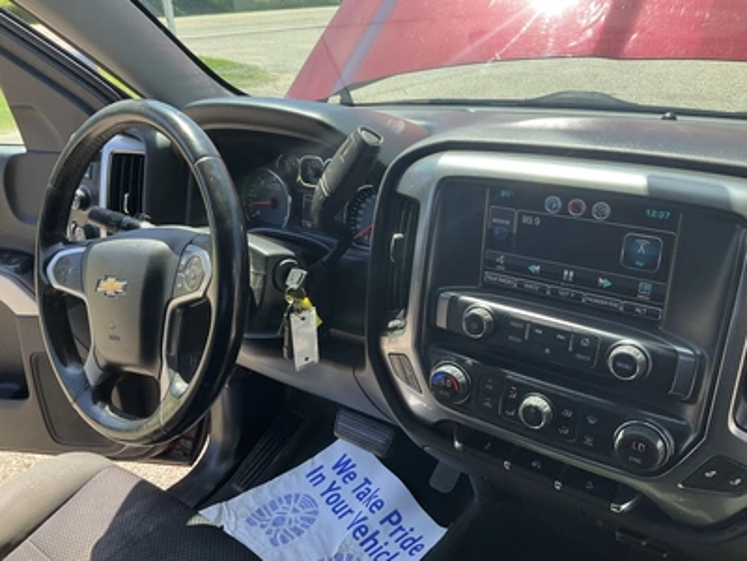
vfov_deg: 48.2
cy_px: 280
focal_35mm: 29
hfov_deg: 61.7
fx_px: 626
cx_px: 374
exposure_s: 1/251
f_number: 1.8
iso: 25
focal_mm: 3
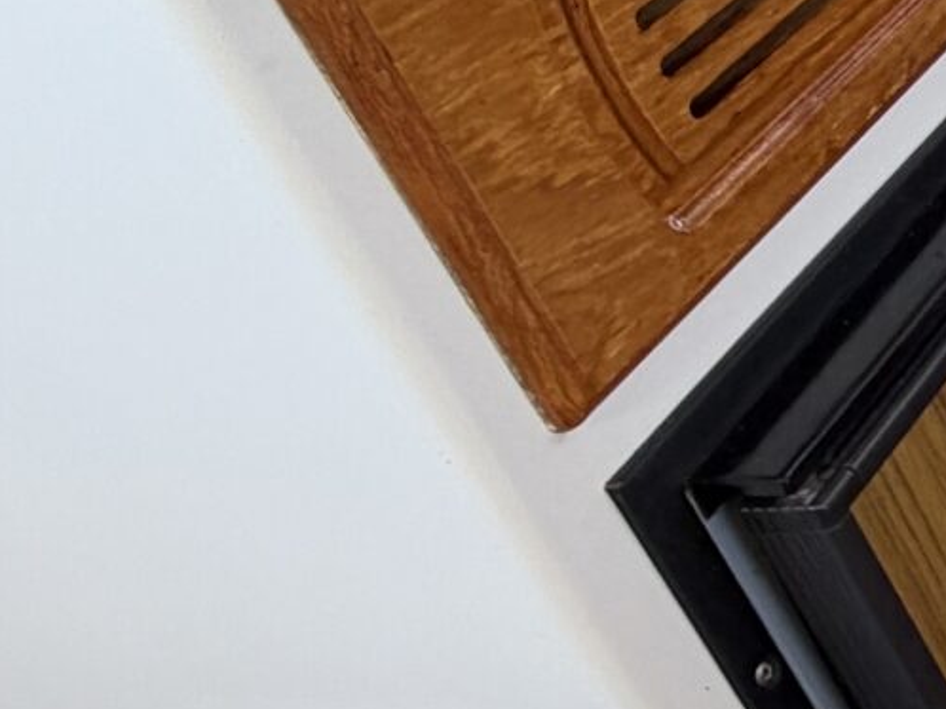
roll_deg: +0.3
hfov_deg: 16.7
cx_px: 2078
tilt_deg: -36.3
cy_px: 175
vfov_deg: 20.3
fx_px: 1967
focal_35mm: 72
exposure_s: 1/121
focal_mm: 2.22
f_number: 2.2
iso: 64
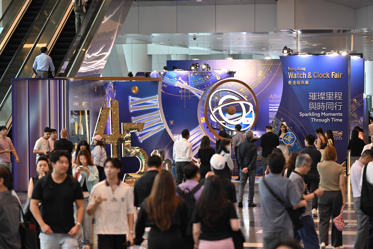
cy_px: 124
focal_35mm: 125
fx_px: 1295
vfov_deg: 11.0
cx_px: 186
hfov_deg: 16.4
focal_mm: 125
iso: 640
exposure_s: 1/200
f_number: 2.8
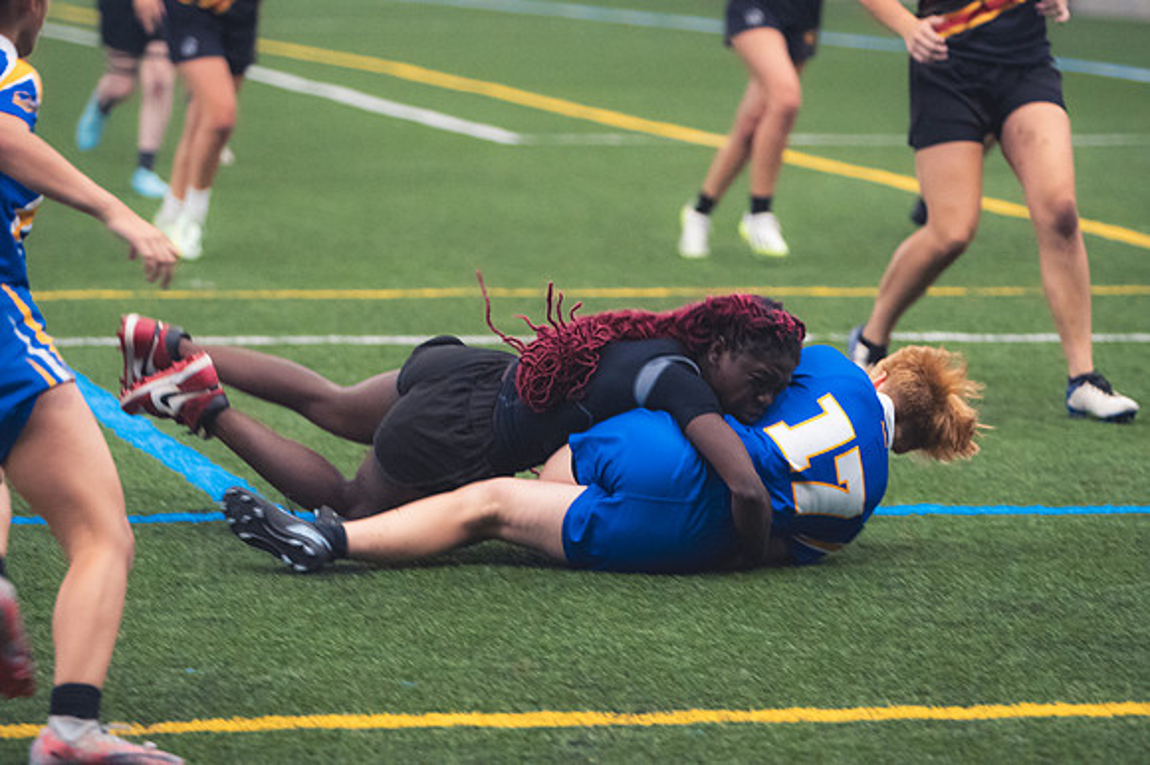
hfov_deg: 10.6
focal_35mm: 195
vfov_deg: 7.0
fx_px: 6225
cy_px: 382
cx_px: 575
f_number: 2.8
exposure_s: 1/320
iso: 4000
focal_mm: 130
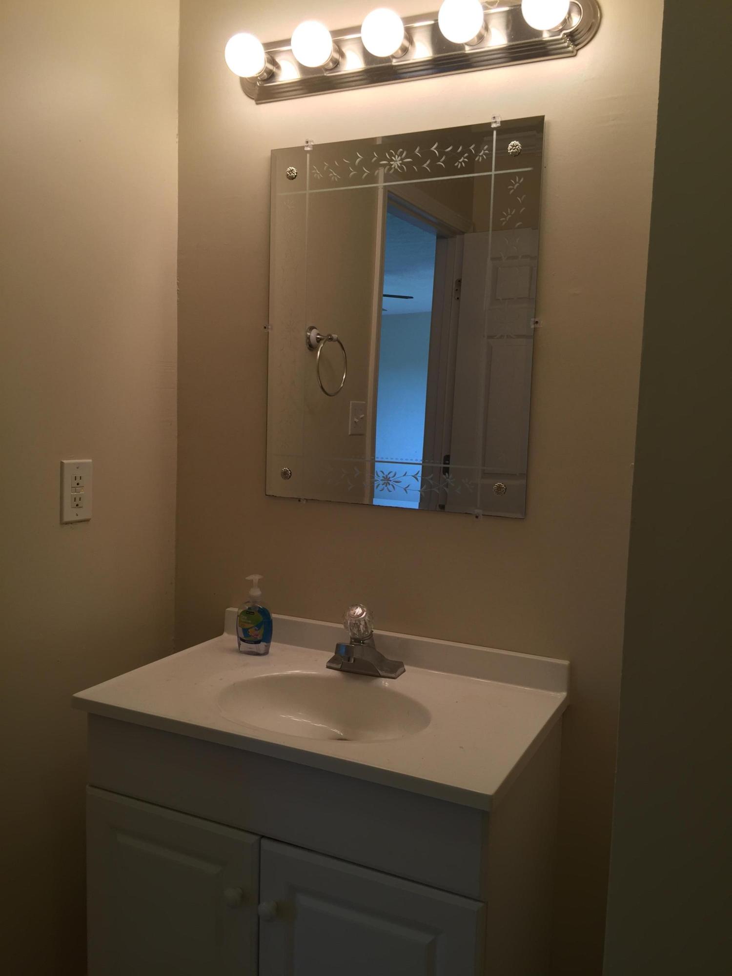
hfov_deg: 48.2
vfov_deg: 61.7
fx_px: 818
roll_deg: -1.4
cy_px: 488
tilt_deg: -4.4
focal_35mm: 29
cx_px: 366
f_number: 2.2
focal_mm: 4.15
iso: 32
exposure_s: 1/40
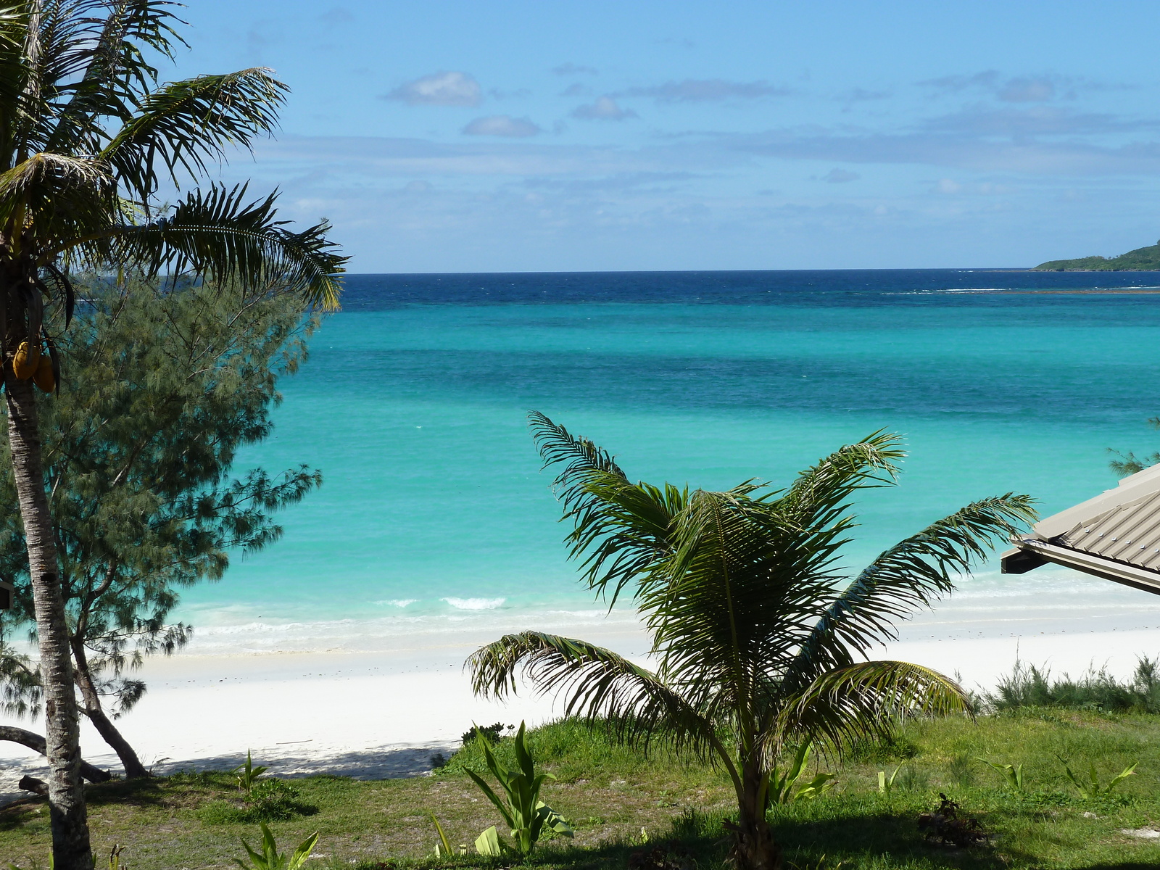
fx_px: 2111
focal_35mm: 63
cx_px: 580
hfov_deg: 30.7
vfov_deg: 23.3
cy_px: 435
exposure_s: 1/500
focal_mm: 10.3
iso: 80
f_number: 5
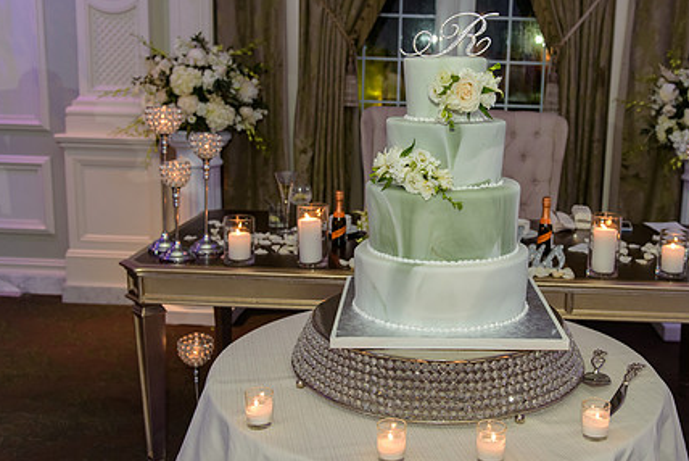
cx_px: 431
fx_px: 804
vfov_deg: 31.9
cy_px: 206
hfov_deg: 46.0
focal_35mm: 42
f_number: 3.2
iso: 1600
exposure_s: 1/125
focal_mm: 31
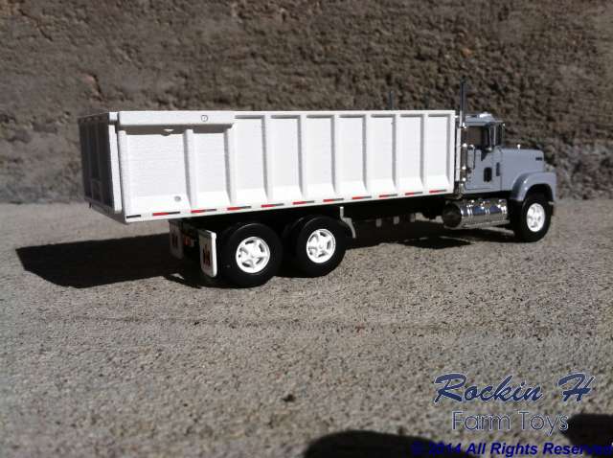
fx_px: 619
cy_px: 229
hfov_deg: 52.7
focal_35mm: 35
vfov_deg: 40.6
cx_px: 306
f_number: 2.8
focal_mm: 3.85
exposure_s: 1/4286
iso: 80
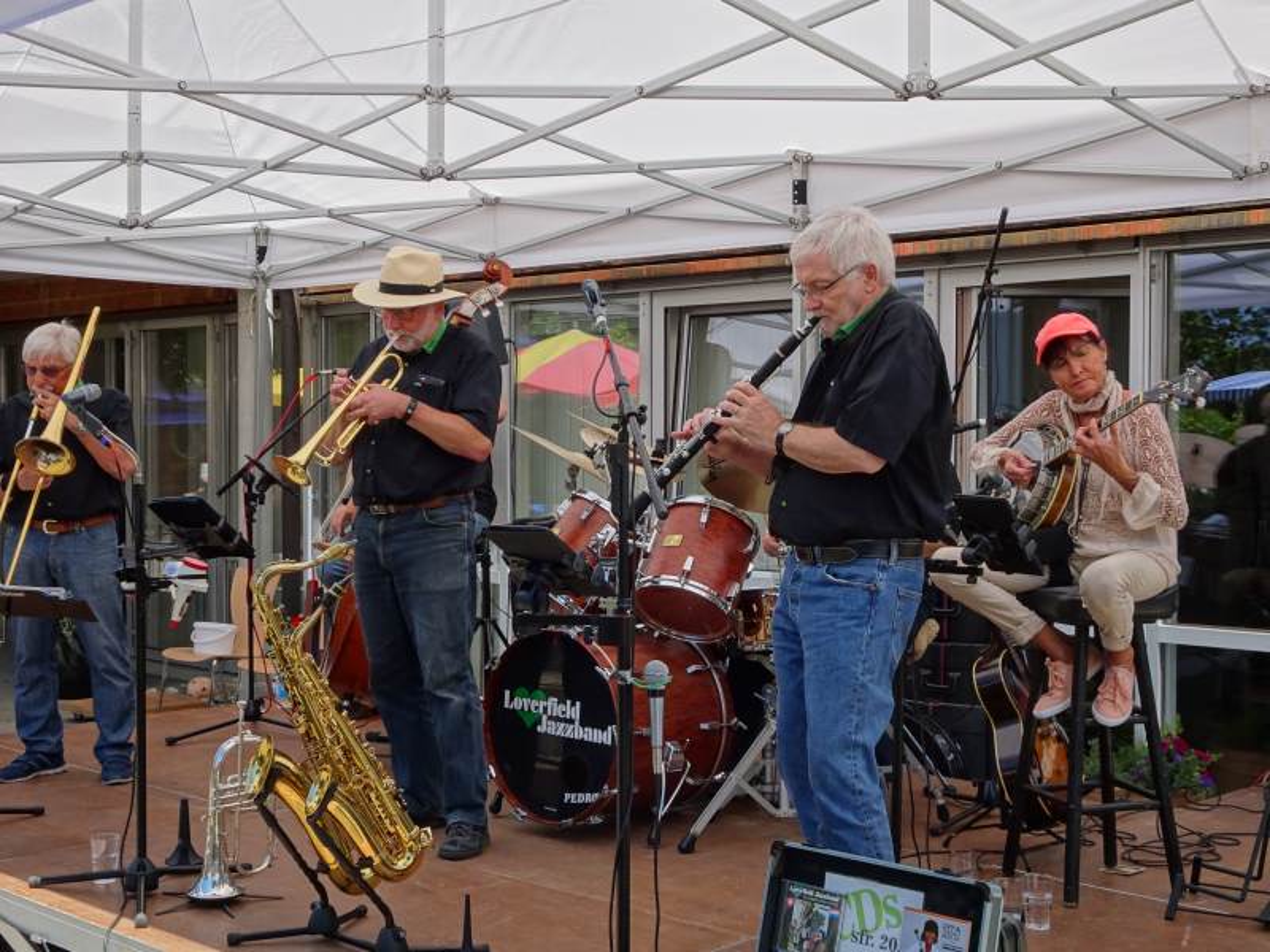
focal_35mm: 46
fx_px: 1688
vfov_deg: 31.5
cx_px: 635
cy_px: 476
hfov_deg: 41.2
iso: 80
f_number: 4.5
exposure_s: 1/200
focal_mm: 7.87
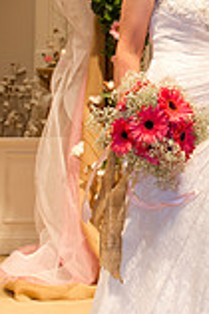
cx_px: 268
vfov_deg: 25.2
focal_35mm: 80
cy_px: 97
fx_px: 698
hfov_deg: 16.2
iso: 1600
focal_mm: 28
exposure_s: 1/125
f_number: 4.5
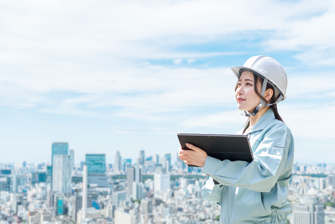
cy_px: 112
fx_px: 791
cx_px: 168
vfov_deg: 16.1
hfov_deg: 23.9
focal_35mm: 85
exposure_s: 1/200
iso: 100
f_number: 3.5
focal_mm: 85
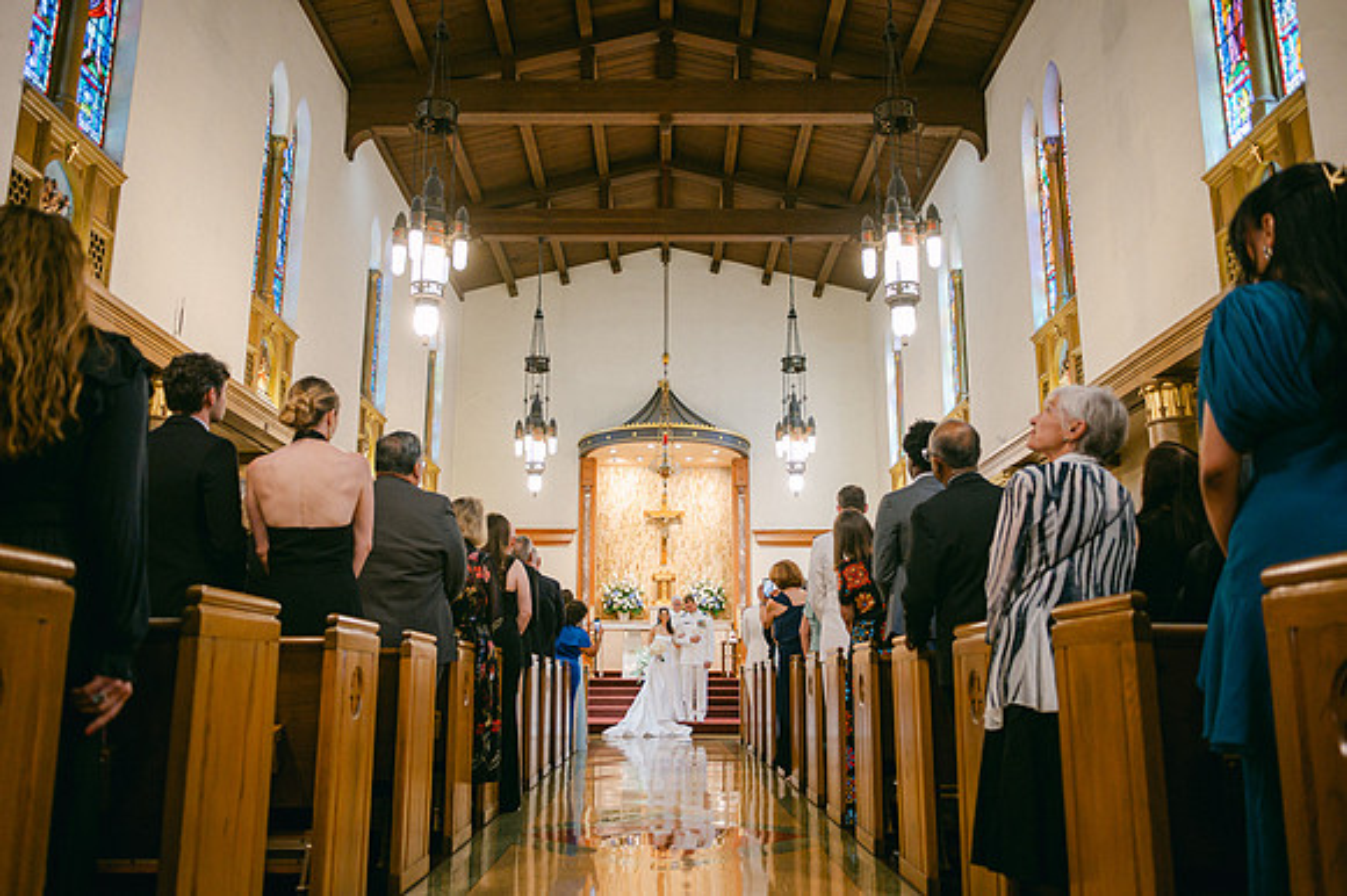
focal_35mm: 28
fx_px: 1047
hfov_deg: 65.5
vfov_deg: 46.4
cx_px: 674
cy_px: 448
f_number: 2.8
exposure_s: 1/100
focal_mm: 28
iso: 1000
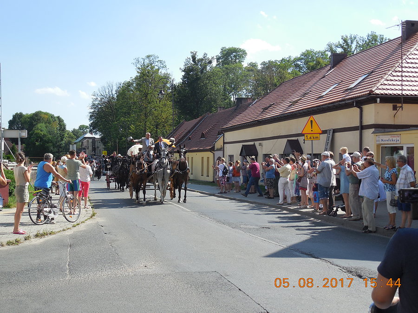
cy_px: 156
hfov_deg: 39.7
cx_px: 209
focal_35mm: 48
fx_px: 580
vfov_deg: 30.3
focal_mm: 8.7
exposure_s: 1/500
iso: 125
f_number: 4
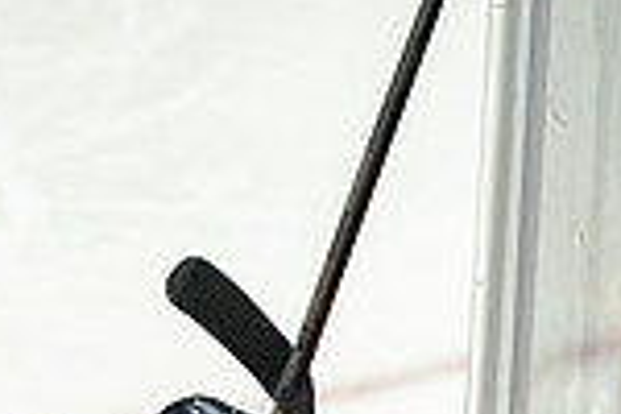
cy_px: 785
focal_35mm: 2313
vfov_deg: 0.6
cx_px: 83
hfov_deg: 0.9
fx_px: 39896
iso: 1600
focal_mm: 600
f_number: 4.5
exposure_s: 1/640
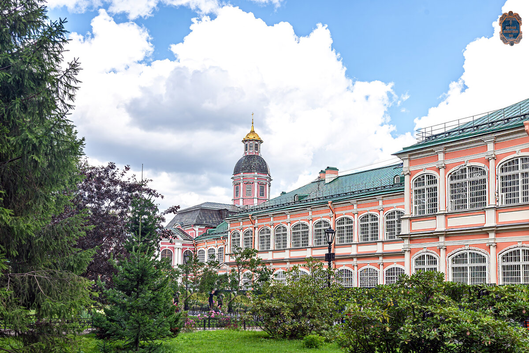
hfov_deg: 44.5
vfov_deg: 30.5
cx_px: 264
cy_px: 176
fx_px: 647
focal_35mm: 44
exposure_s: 1/200
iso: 100
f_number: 7.1
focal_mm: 44
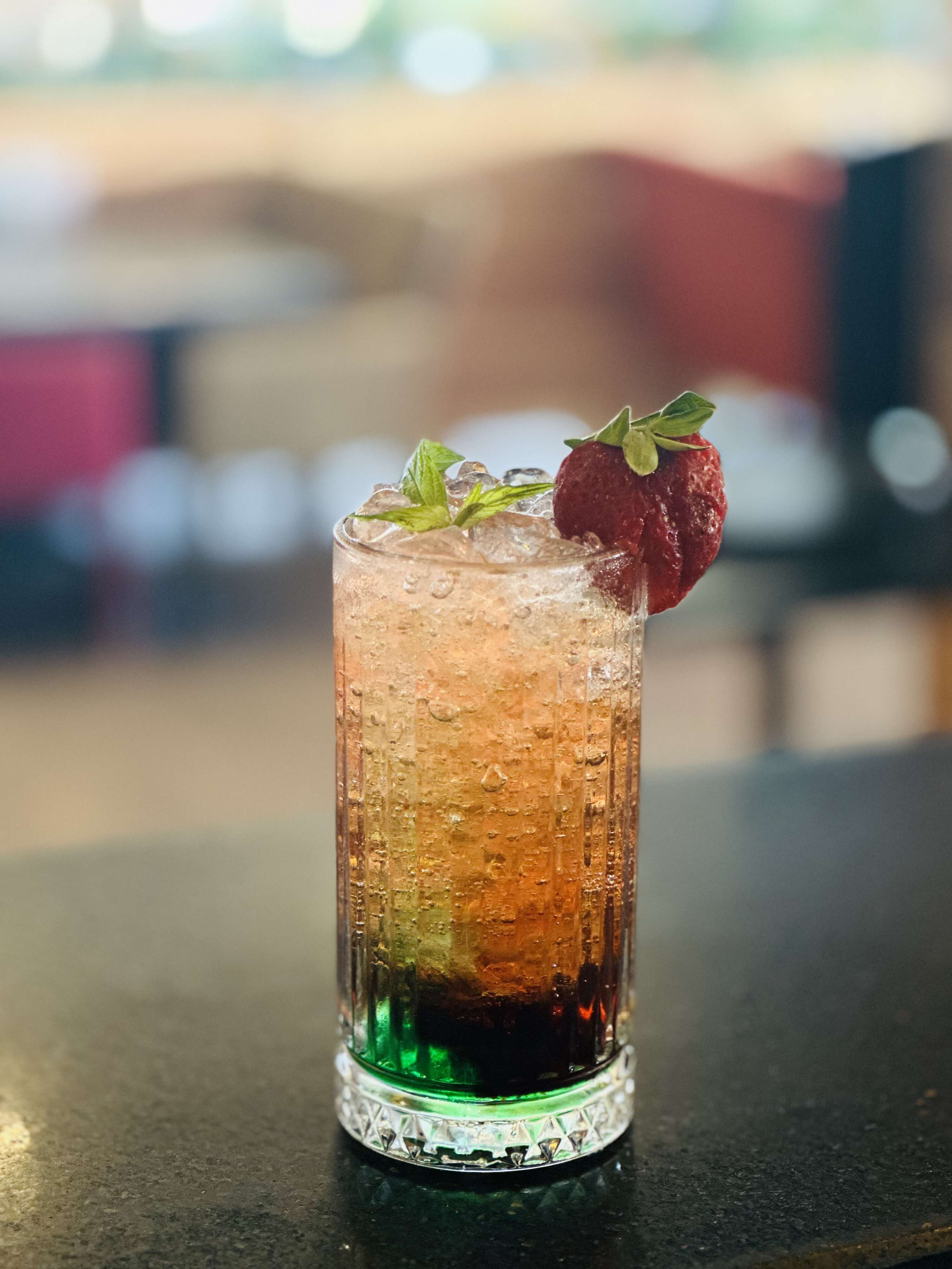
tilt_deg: -14.9
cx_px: 476
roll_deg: -0.6
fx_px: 2824
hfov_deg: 19.1
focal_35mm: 77
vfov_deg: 25.3
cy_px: 634
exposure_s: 1/33
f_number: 2.8
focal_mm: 9
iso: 400
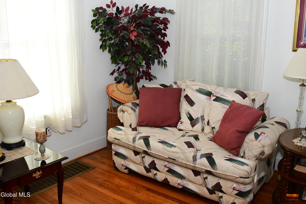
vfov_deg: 36.9
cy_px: 102
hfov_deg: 53.1
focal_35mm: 36
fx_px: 306
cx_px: 153
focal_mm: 18
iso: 2000
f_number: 5.6
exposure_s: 1/640
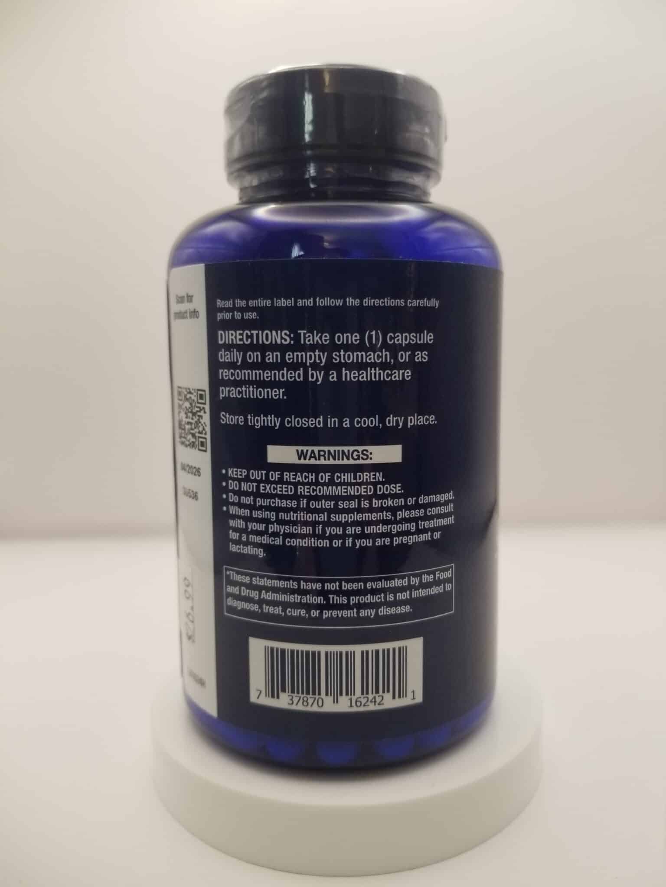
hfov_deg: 53.1
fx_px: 667
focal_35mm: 26
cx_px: 333
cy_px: 444
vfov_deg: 67.3
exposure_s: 1/60
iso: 80
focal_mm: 4.25
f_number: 1.7
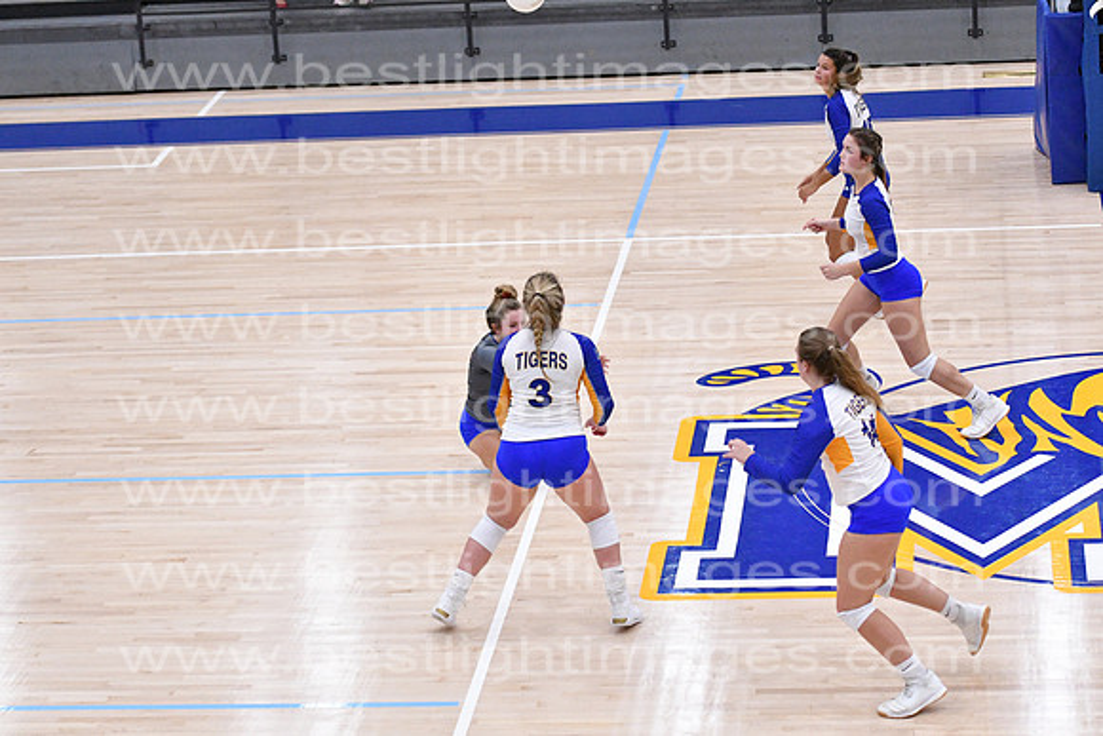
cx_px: 552
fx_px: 3218
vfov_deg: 13.0
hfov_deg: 19.5
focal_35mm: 105
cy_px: 368
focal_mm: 70
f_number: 3.2
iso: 6400
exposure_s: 1/1000
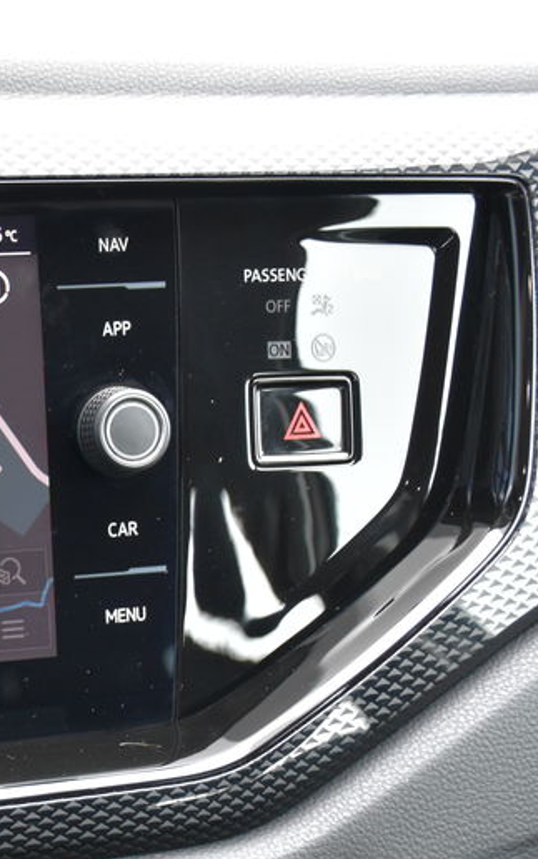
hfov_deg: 15.1
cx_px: -278
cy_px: 554
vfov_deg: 25.7
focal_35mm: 80
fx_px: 1874
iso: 1250
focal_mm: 27
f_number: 4
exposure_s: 1/60
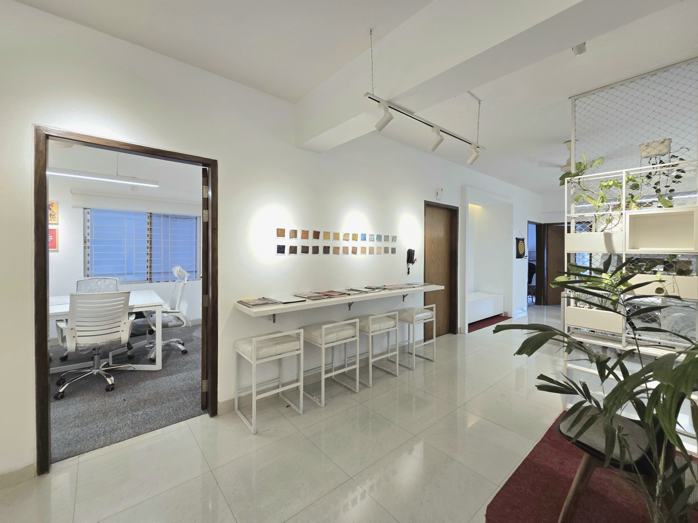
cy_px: 262
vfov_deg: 89.9
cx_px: 349
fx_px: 262
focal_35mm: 13
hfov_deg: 106.2
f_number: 2.2
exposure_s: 1/50.3
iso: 50
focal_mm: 2.2
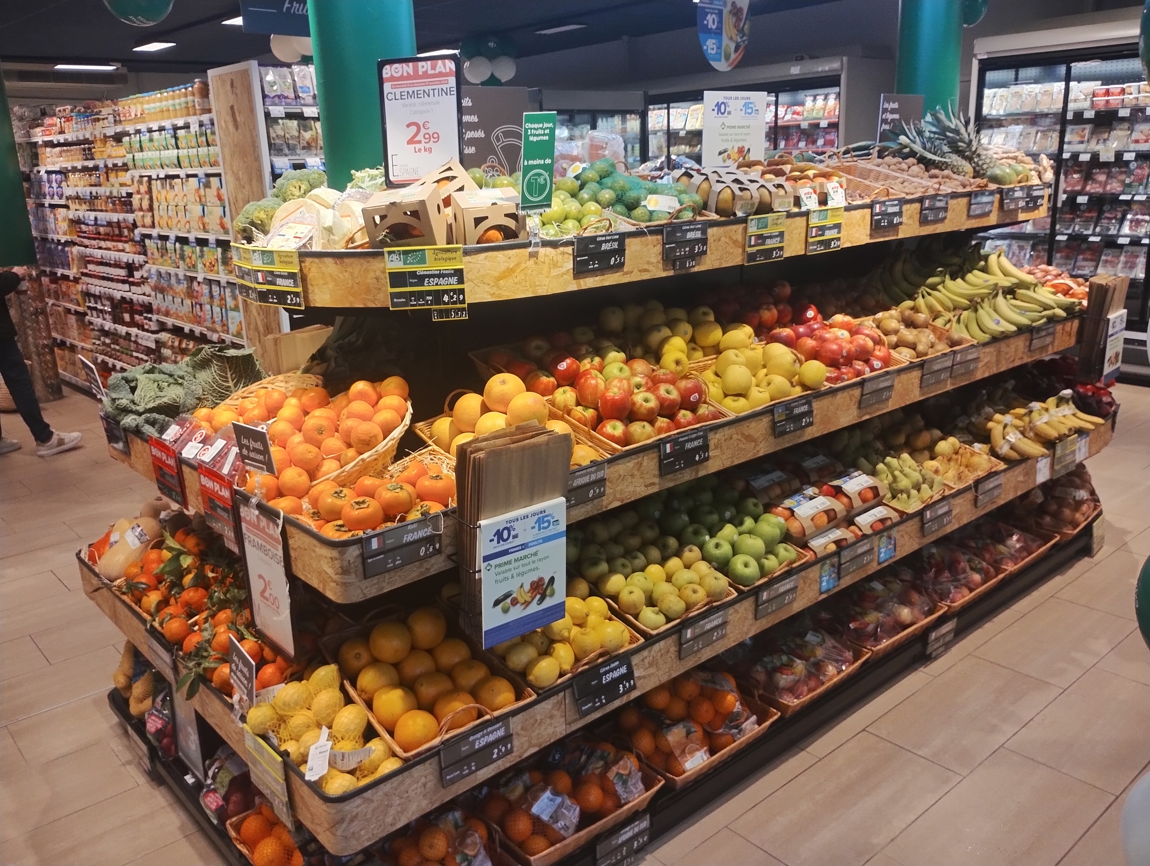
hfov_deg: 63.4
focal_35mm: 28
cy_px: 433
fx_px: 932
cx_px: 575
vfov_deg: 49.9
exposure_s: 1/100
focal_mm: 4.27
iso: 428
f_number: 1.8
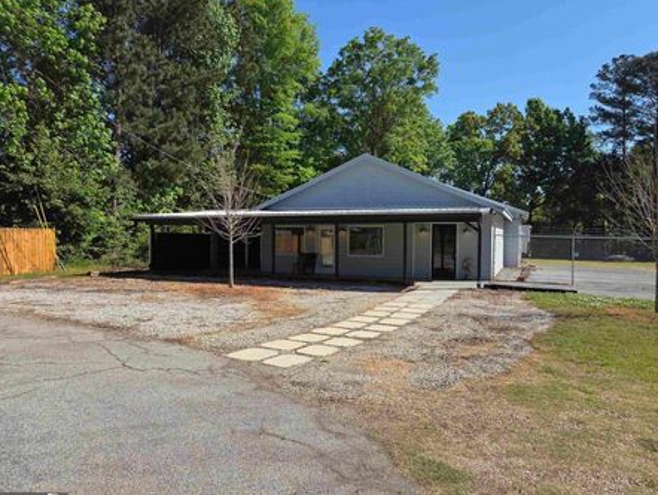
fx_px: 494
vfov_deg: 53.1
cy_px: 241
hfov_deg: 67.2
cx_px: 356
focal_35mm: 26
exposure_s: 1/4460
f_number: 1.8
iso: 80
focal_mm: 5.4
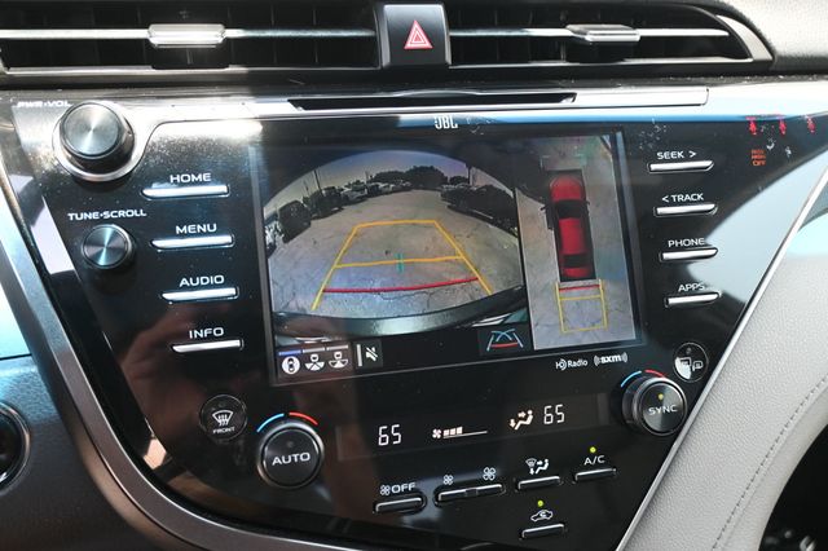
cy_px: 276
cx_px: 414
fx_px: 724
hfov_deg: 59.5
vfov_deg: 41.7
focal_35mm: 32
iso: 720
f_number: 4
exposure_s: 1/125
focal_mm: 21
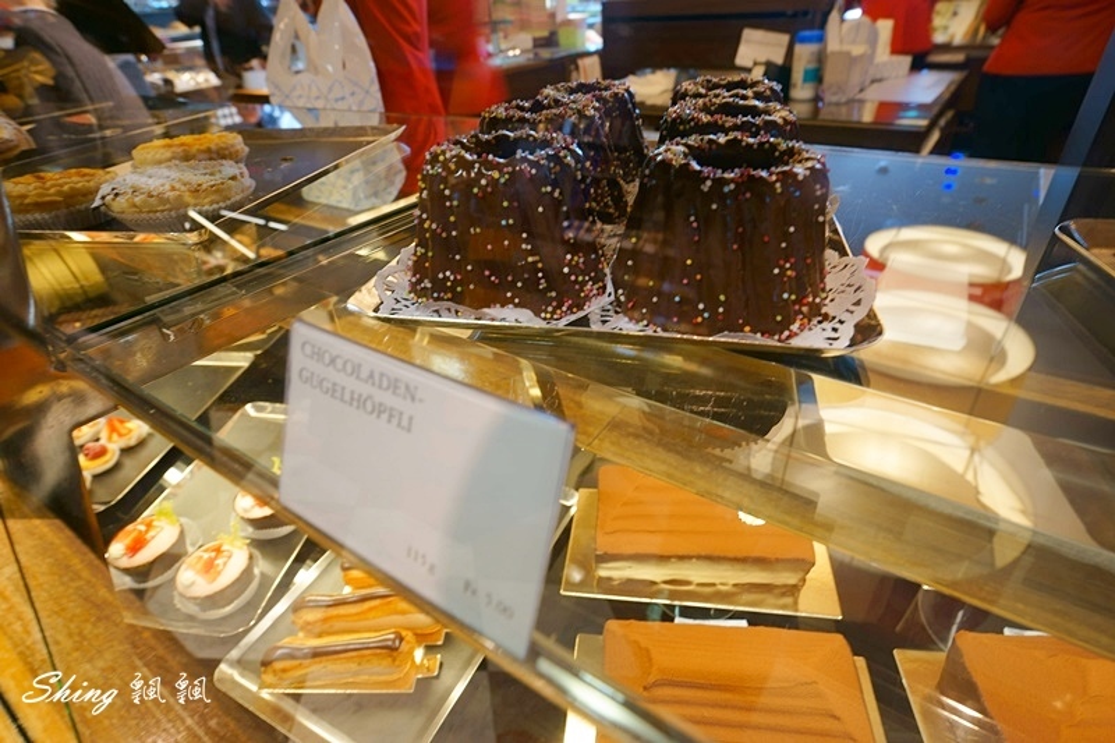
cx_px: 558
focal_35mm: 18
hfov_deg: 90.0
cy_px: 372
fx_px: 557
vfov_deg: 67.4
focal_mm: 18
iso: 250
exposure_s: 1/5
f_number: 8
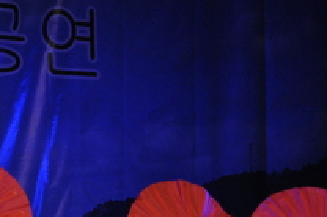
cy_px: 318
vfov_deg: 4.2
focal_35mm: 323
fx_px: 2929
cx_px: 140
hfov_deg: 6.4
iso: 800
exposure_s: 1/250
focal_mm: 70
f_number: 5
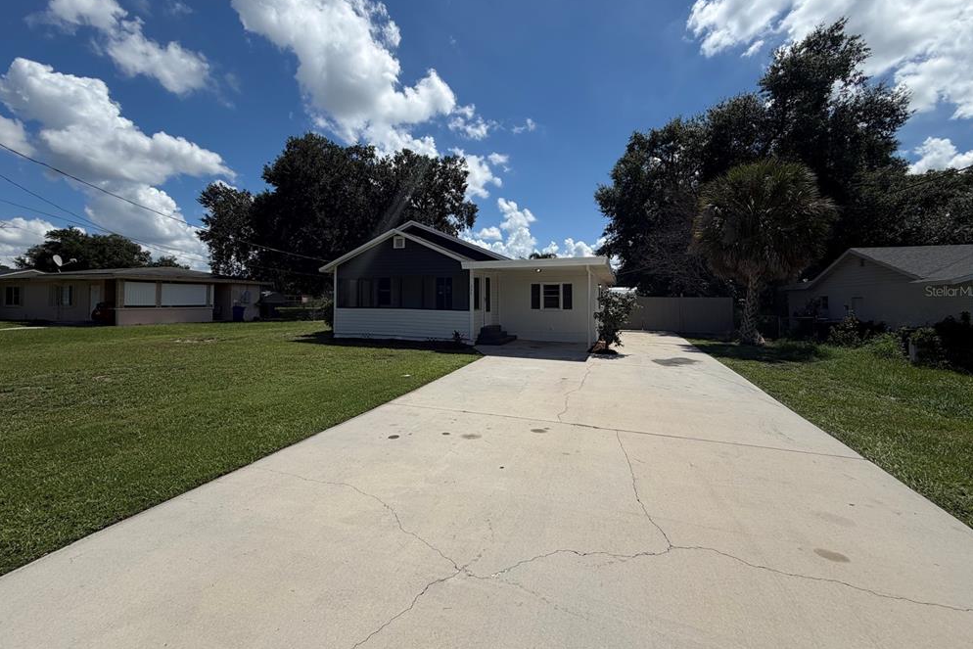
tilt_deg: +2.9
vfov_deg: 77.1
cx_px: 484
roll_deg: +0.8
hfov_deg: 100.4
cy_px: 291
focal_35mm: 15
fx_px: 405
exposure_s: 1/2320
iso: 20
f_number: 2.2
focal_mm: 2.22
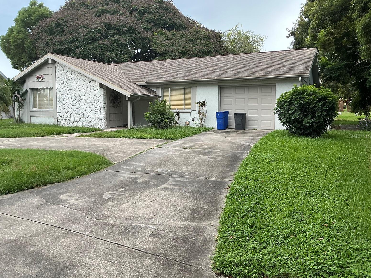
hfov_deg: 61.6
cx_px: 180
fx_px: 311
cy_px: 136
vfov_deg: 48.2
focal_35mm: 29
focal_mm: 3
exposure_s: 1/273
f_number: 1.8
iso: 25
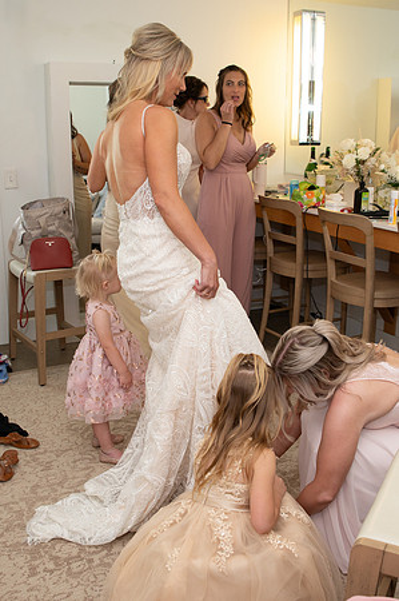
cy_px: 300
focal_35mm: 37
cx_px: 193
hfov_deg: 36.0
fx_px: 613
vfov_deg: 52.2
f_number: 4
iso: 640
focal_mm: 24
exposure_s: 1/125
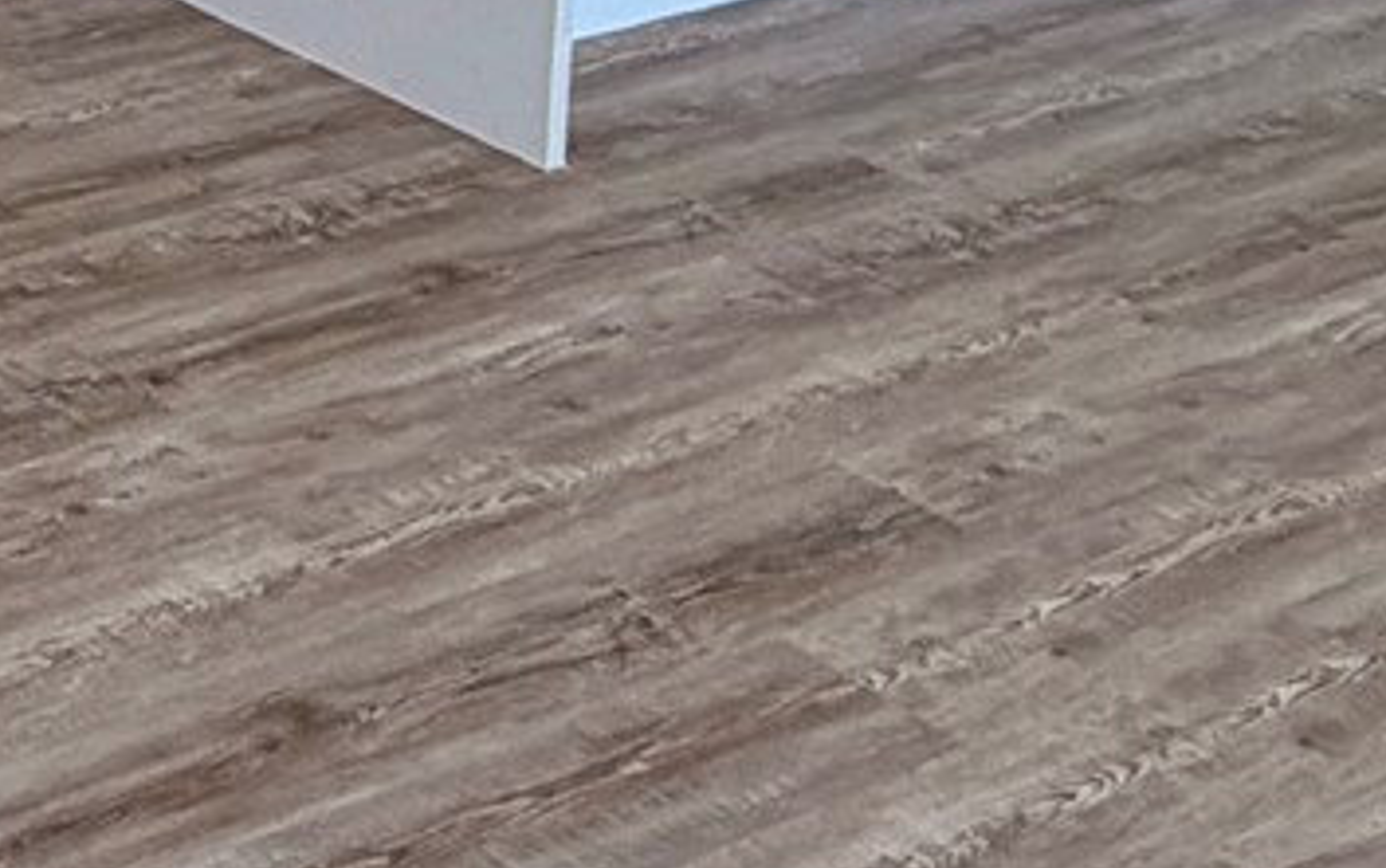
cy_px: -872
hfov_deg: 20.6
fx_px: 3250
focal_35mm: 86
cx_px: -675
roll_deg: -1.1
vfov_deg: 13.1
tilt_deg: -5.4
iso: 64
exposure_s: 1/121
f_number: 2.2
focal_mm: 2.22
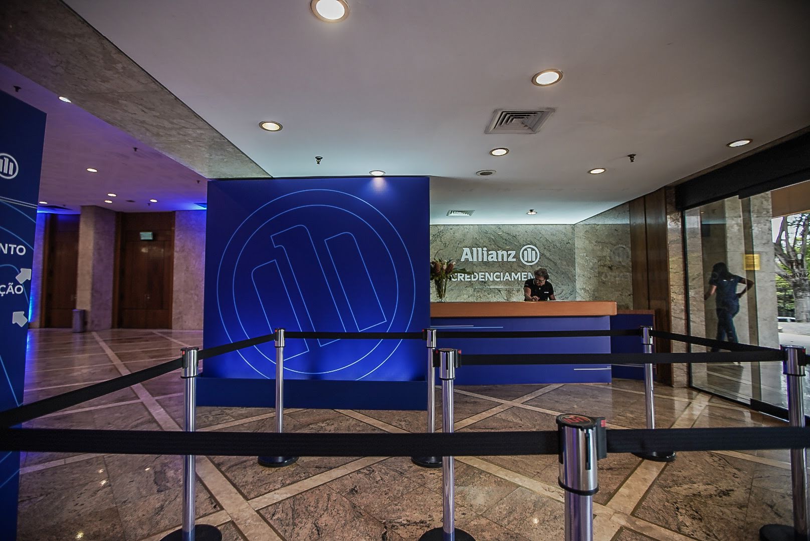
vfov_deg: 73.8
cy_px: 270
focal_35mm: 16
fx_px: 360
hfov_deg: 96.7
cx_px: 405
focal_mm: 16
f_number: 2.8
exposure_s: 1/100
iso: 500
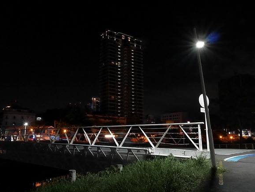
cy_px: 95
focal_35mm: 30
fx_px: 221
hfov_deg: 59.8
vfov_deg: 46.9
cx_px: 112
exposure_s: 1/6
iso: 3200
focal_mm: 12
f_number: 13
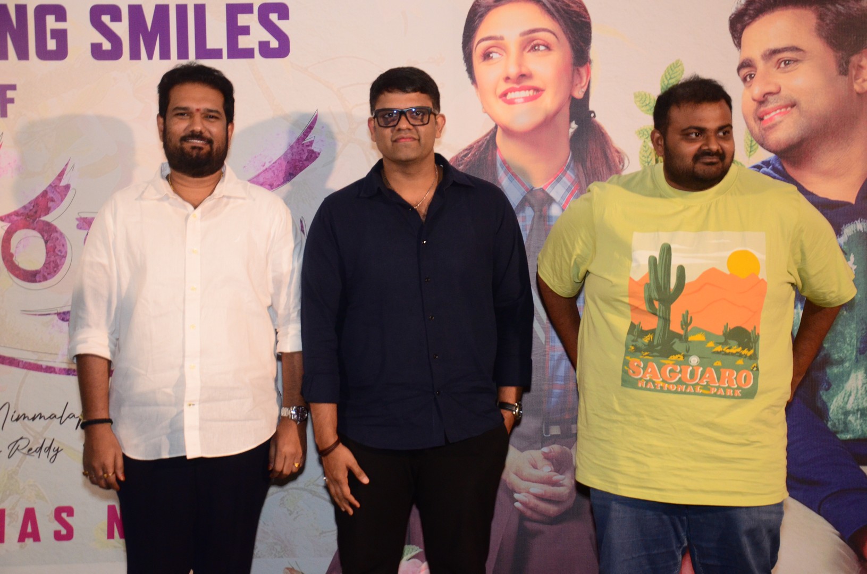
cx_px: 434
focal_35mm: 57
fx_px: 1370
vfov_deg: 23.7
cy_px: 287
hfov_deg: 35.1
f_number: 4.5
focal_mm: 38
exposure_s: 1/125
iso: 1600
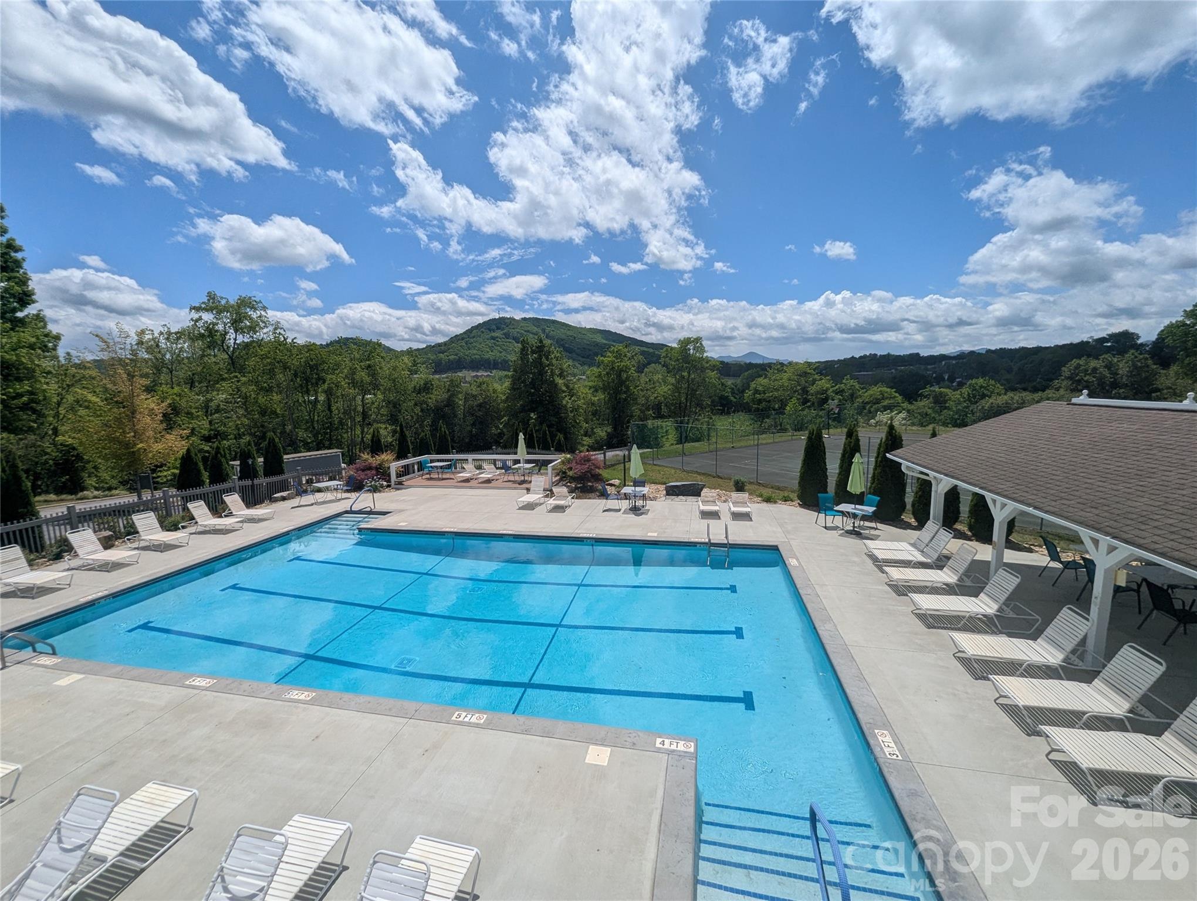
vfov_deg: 90.1
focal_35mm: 13
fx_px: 450
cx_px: 598
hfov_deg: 106.1
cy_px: 450
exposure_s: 1/3509
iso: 44
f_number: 2.2
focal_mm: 1.95
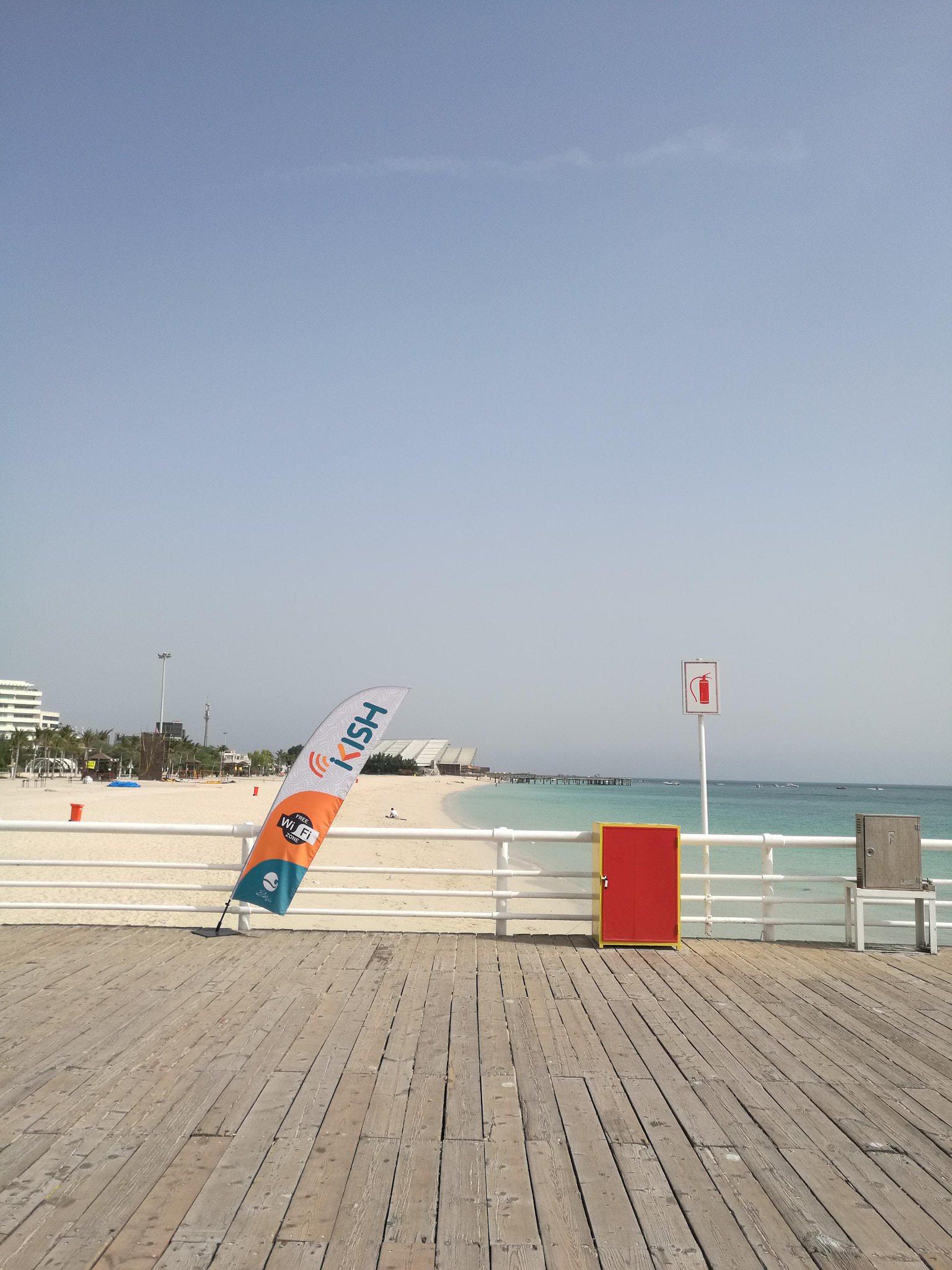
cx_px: 476
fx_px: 990
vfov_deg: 65.3
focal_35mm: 27
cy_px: 635
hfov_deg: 51.4
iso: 50
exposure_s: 1/1326
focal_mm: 4.04
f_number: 2
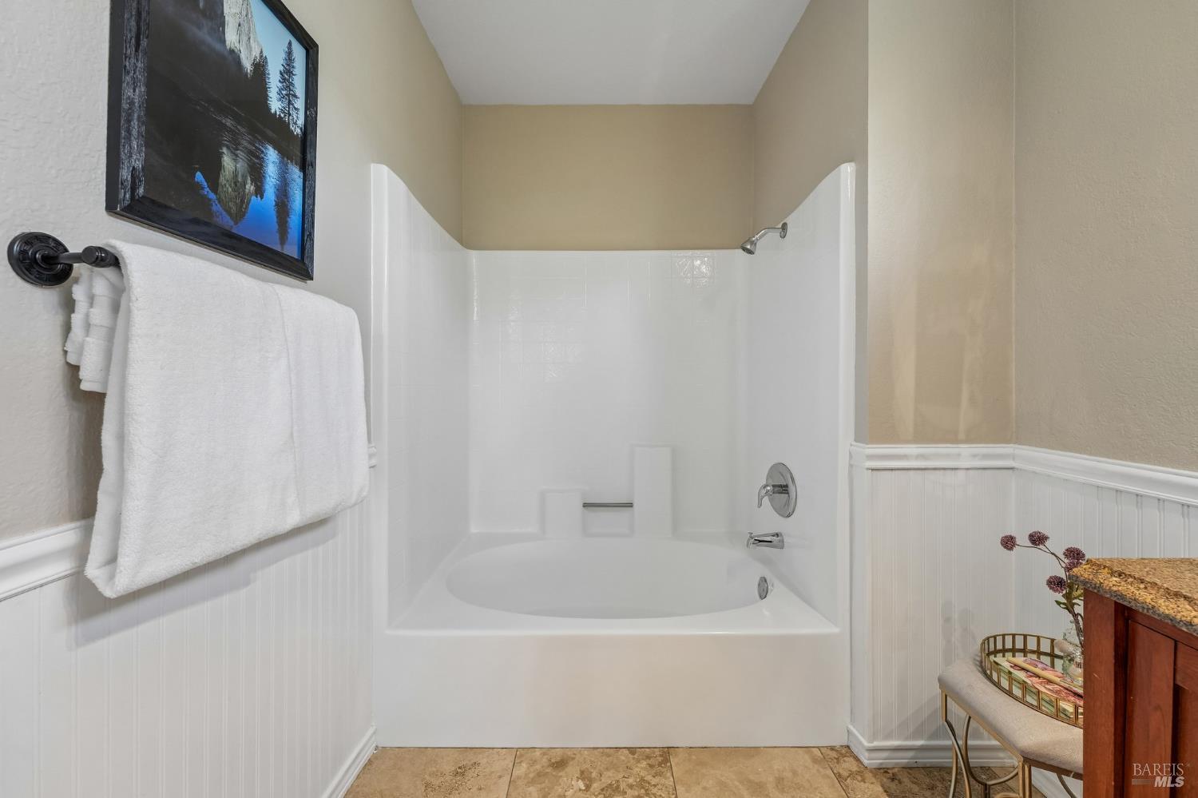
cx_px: 599
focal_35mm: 14
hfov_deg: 104.3
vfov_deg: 81.2
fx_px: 466
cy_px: 399
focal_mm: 14
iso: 640
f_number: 8
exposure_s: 1/40
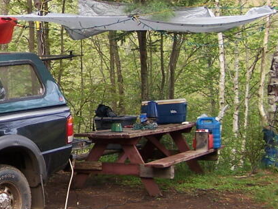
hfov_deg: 19.4
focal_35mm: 96
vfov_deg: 15.4
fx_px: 771
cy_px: 61
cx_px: -45
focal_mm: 6.3
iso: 80
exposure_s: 1/100
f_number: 2.8
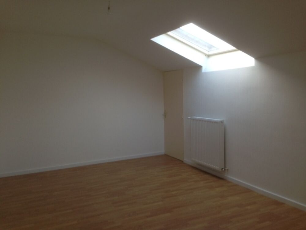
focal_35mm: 33
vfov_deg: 42.9
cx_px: 153
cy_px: 115
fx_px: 292
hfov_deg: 55.4
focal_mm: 4.13
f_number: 2.4
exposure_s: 1/24
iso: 50
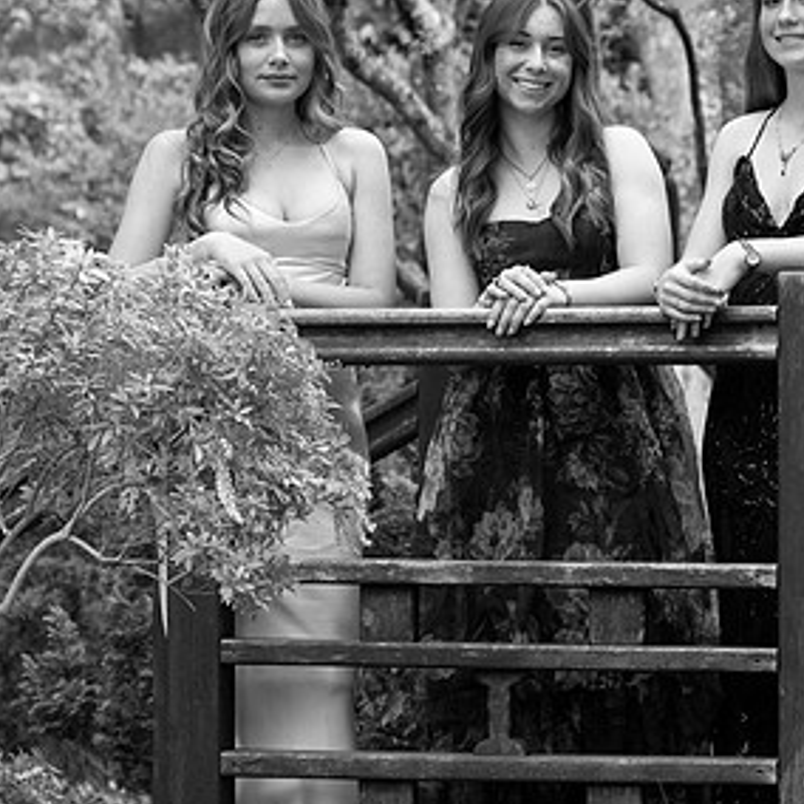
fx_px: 5019
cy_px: 307
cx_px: 538
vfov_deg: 9.2
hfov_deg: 9.2
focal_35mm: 191
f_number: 6.3
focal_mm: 110
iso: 1250
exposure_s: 1/640
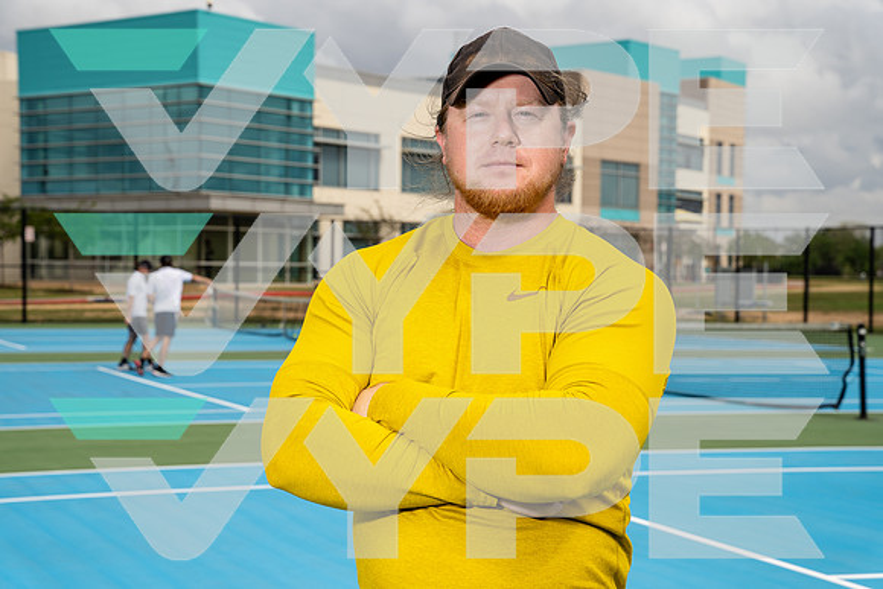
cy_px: 294
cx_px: 442
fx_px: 1717
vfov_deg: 19.5
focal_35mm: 70
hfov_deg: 28.8
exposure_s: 1/250
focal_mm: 70
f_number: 8
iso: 100
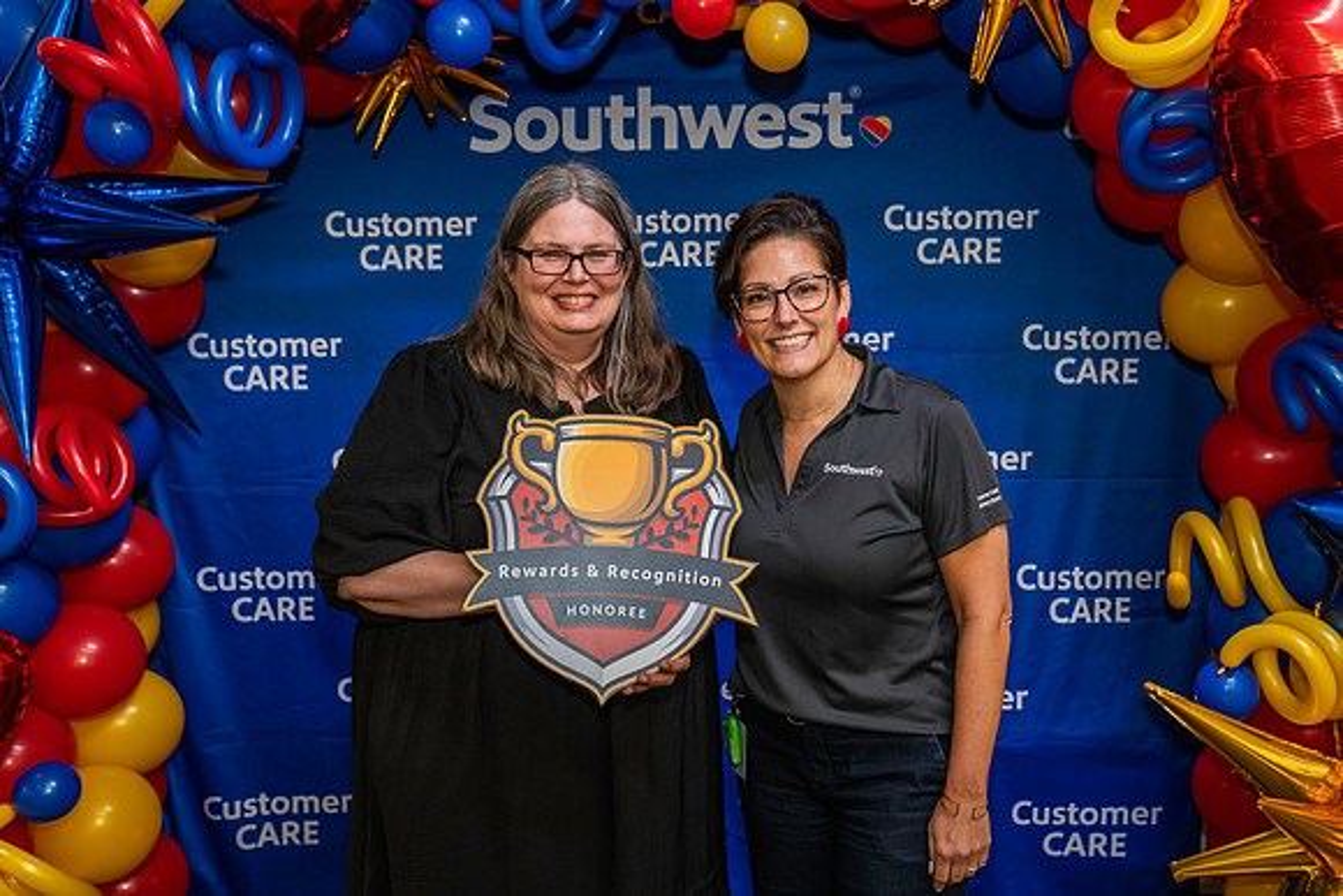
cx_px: 672
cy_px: 448
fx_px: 1455
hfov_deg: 49.5
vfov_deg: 34.2
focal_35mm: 39
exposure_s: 1/160
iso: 1250
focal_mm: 39
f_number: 4
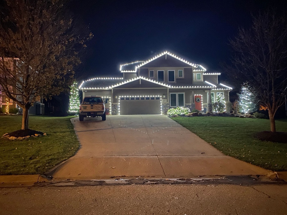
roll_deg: +1.6
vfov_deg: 53.1
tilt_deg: +3.6
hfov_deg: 67.3
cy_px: 108
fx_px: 216
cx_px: 144
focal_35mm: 26
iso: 800
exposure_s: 1/8
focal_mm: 4.25
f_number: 1.8
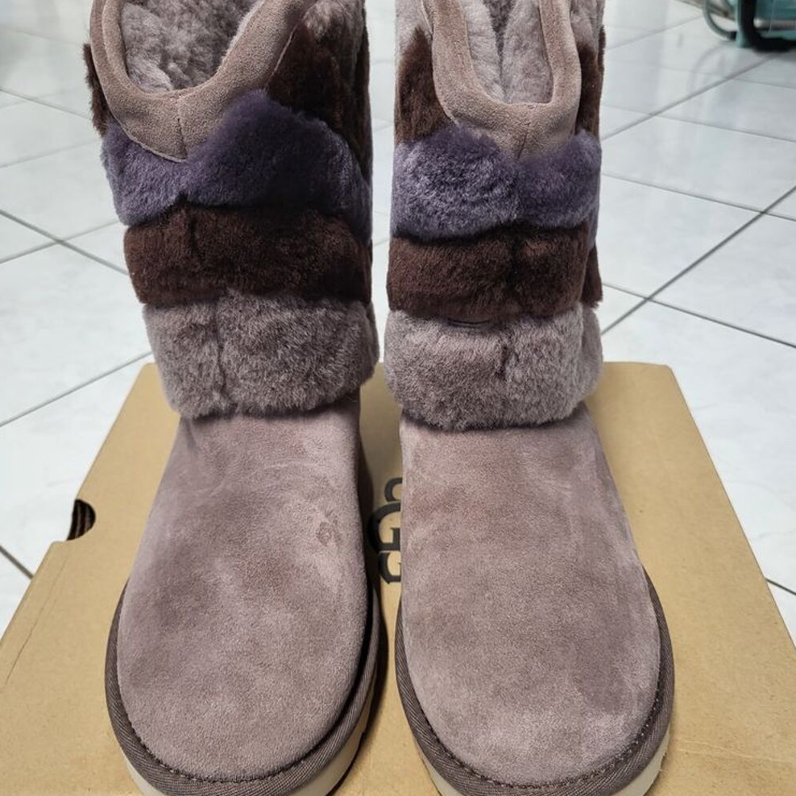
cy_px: 423
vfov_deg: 52.5
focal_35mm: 31
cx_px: 400
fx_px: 806
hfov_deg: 52.5
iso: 200
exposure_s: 1/50
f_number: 1.8
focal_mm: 5.4
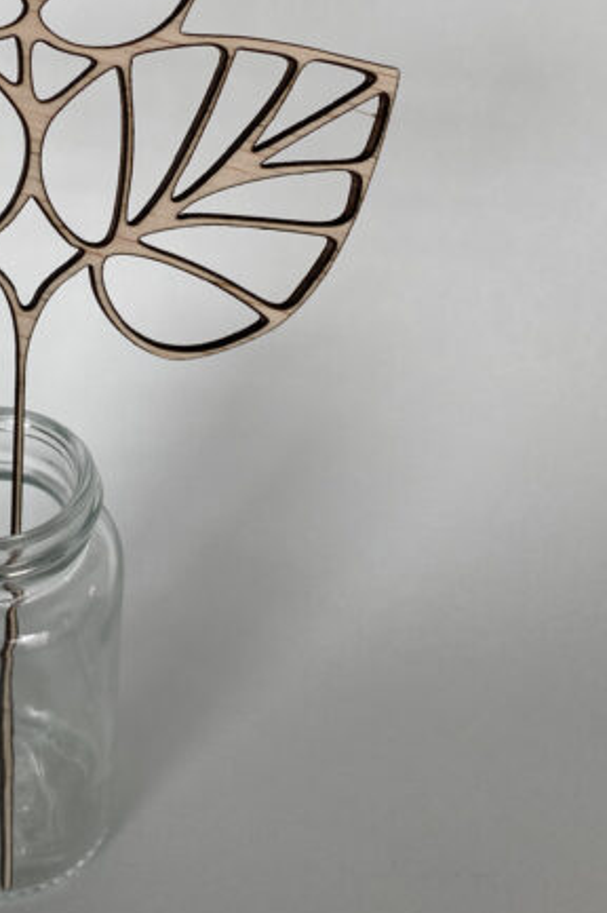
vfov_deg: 38.8
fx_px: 1267
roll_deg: +0.0
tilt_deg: -31.2
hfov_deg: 25.9
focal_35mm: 50
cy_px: 253
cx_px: 42
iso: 32
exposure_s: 1/202
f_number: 1.8
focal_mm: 4.25
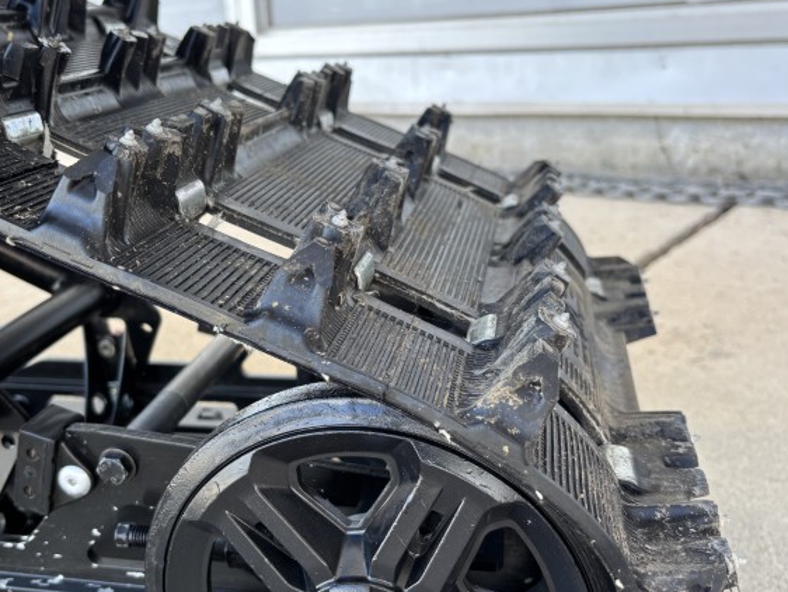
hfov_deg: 50.0
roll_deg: +4.0
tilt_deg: -19.9
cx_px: 338
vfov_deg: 38.6
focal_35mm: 37
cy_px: 337
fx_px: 843
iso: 32
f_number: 1.6
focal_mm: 5.96
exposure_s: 1/135
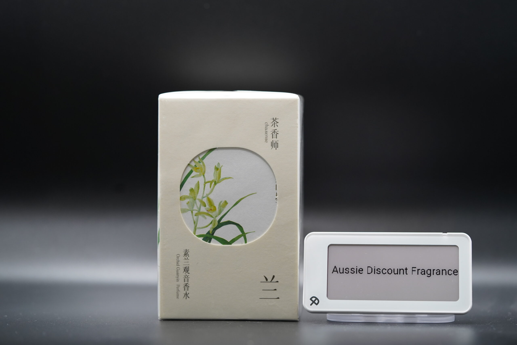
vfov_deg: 15.2
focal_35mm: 90
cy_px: 172
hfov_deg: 22.6
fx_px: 1292
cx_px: 258
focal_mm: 90
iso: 1250
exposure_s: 1/100
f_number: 4
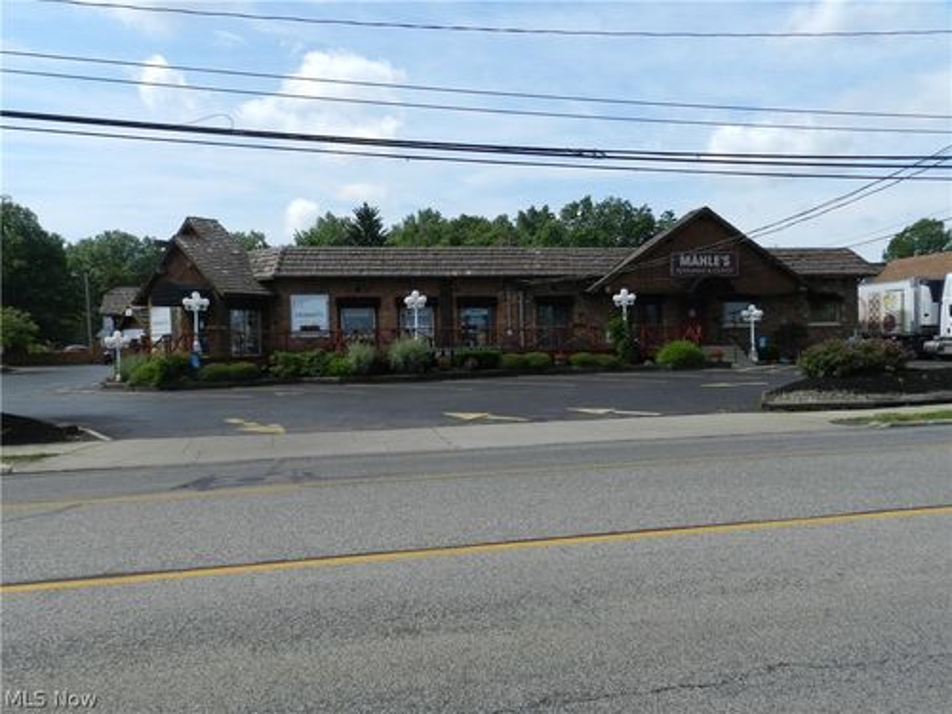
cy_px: 357
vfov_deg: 49.7
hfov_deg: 63.4
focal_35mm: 28
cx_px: 476
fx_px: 770
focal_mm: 5
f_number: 4.5
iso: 160
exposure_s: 1/1000
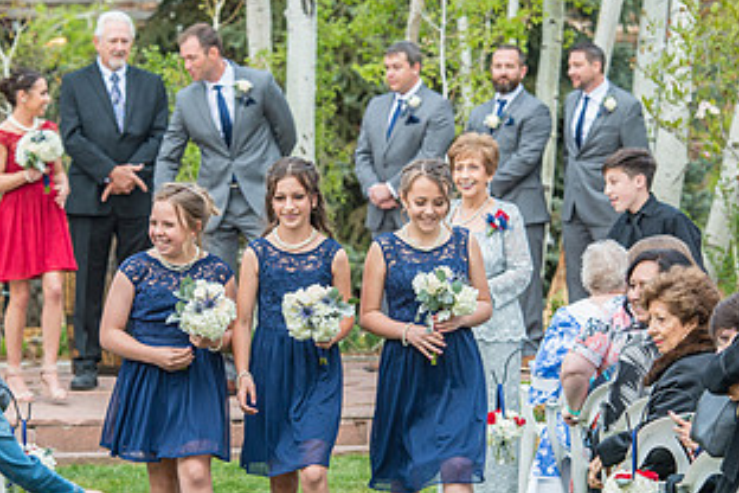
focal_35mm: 223
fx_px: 4577
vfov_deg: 6.2
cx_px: 270
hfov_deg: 9.2
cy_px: 350
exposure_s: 1/200
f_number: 5
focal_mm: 120
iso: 400
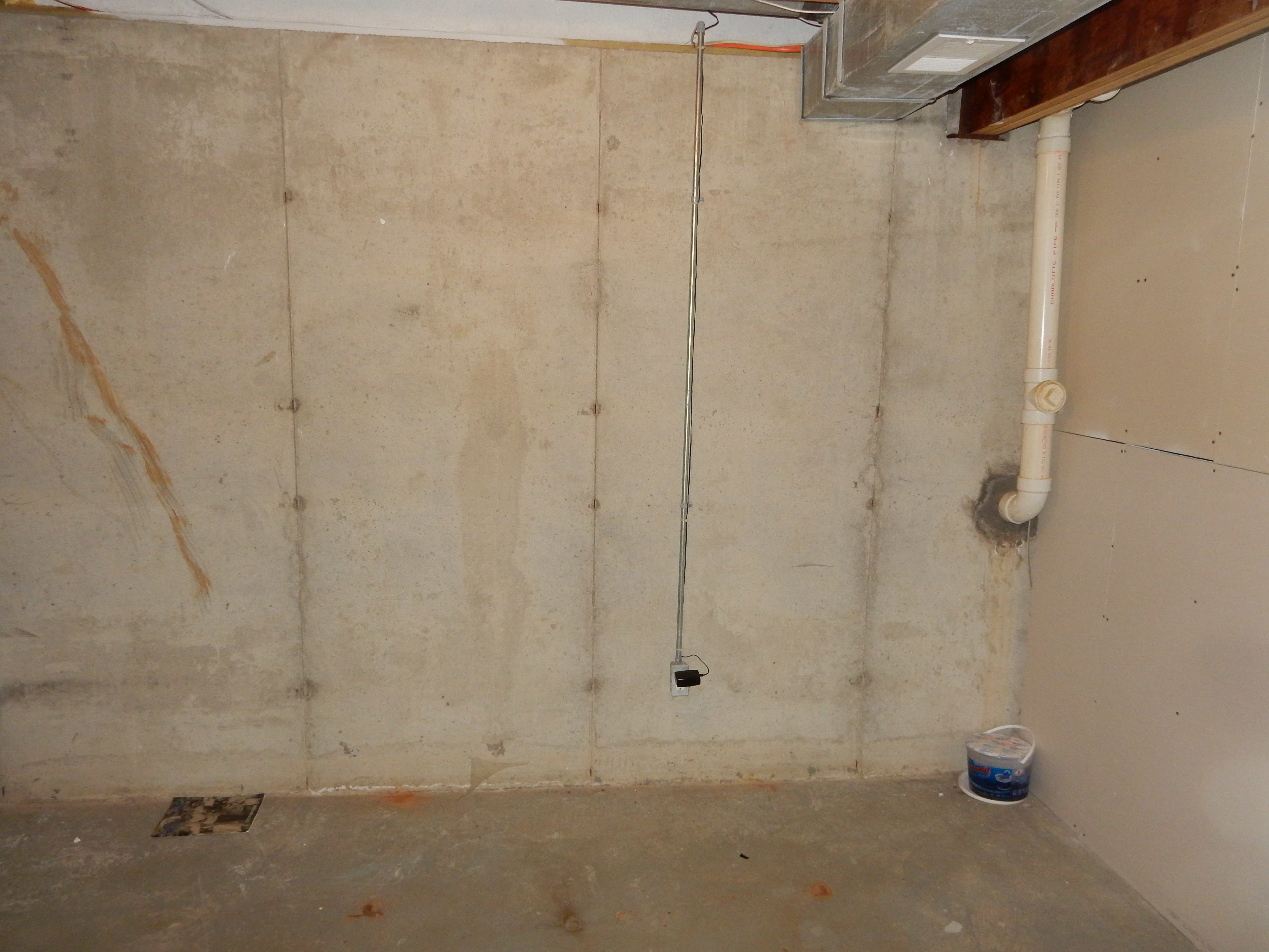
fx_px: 916
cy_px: 476
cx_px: 634
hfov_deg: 69.4
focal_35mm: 25
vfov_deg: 54.9
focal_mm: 4.5
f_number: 3.7
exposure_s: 1/30
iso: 250
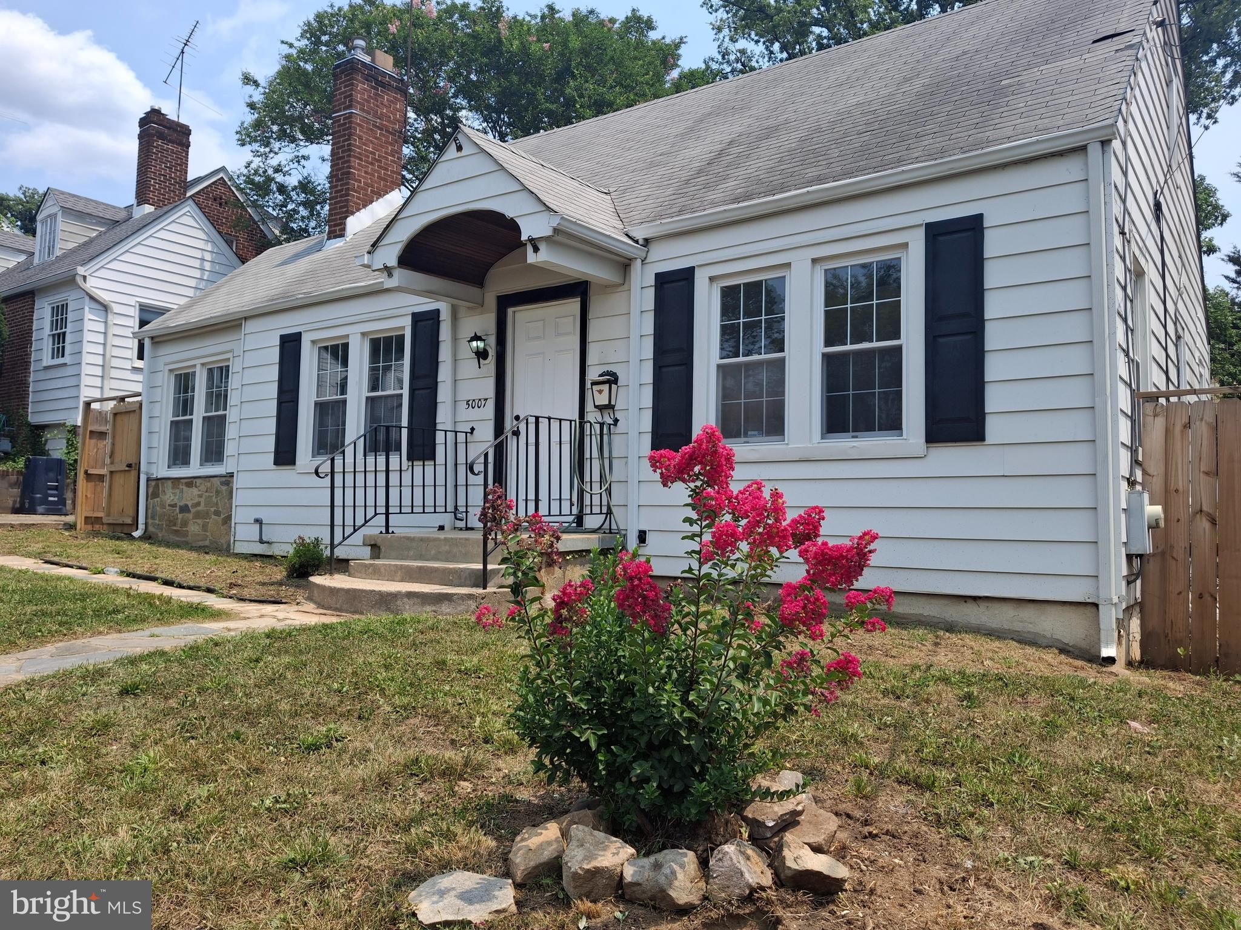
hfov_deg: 69.4
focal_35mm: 25
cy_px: 465
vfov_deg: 54.9
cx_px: 620
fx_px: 896
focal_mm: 4.69
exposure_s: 1/1083
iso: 25
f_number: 1.8
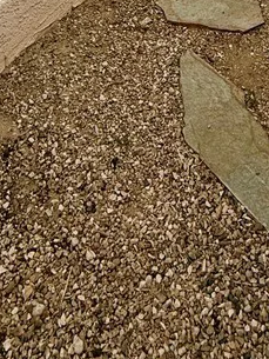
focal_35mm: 47
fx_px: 487
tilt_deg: -8.9
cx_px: 163
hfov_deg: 30.8
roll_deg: +0.5
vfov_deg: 27.8
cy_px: -177
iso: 50
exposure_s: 1/2976
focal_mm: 2.22
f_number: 2.2
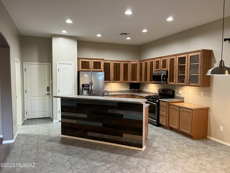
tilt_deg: -4.8
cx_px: 115
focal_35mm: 26
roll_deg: +0.2
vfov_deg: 53.1
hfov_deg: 67.3
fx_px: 173
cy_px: 86
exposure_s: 1/60
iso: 250
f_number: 1.5
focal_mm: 5.7
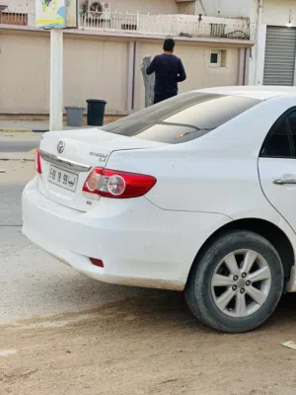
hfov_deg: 19.1
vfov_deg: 25.3
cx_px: 148
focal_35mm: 77
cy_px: 198
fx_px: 878
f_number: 2.8
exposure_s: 1/99
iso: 40
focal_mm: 9
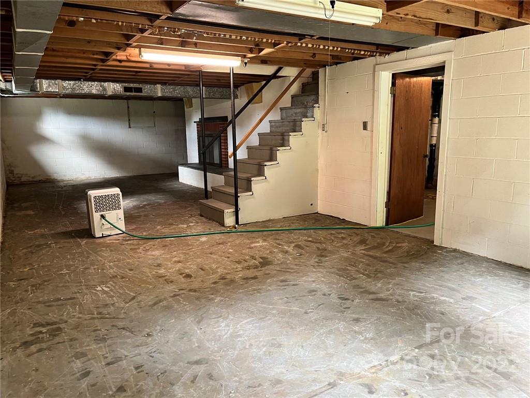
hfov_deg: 67.3
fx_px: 398
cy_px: 199
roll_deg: +1.2
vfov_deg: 53.1
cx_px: 265
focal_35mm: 26
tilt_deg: -9.9
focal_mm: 5.1
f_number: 1.6
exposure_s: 1/60
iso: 320
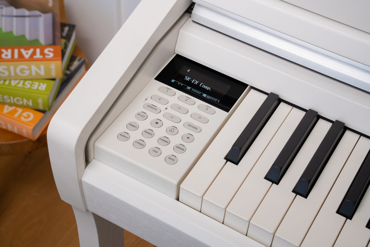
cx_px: 185
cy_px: 124
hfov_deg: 28.8
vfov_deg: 19.5
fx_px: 719
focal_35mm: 70
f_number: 13
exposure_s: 1/60
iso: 1250
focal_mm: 70
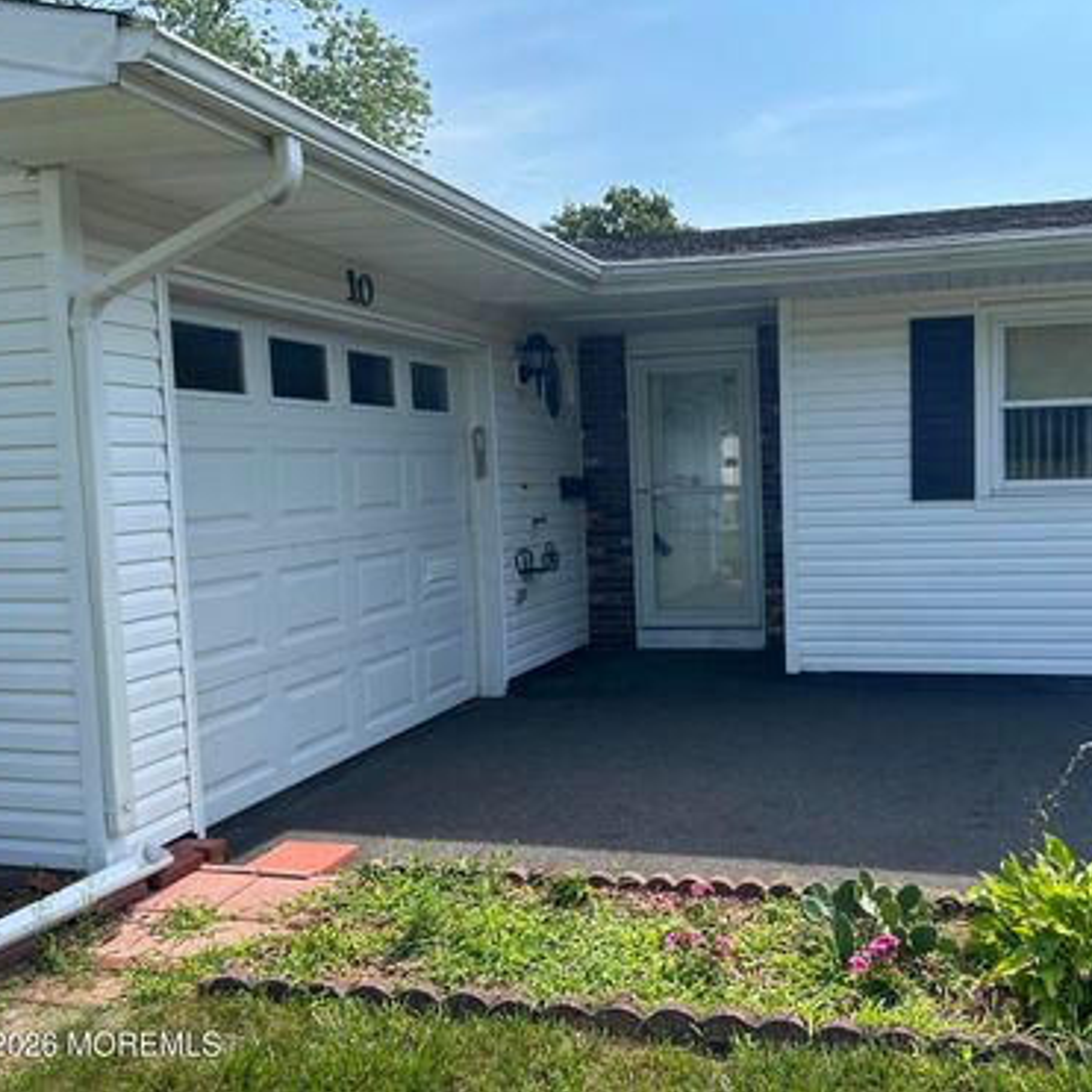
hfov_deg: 51.9
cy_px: 543
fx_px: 1106
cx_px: 698
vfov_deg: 52.5
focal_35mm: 31
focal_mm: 5.7
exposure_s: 1/1575
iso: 50
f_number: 1.5
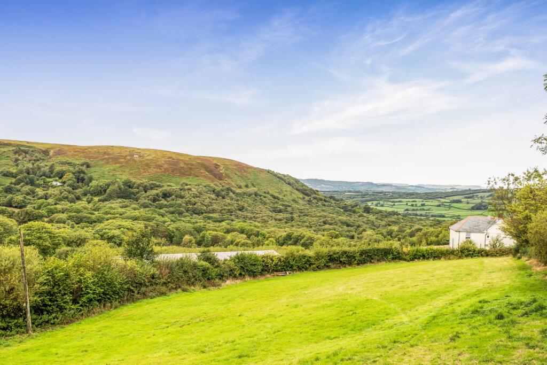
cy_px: 182
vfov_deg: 38.9
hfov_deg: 55.8
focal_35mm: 34
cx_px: 274
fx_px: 517
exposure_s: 1/160
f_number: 8
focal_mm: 23
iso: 400
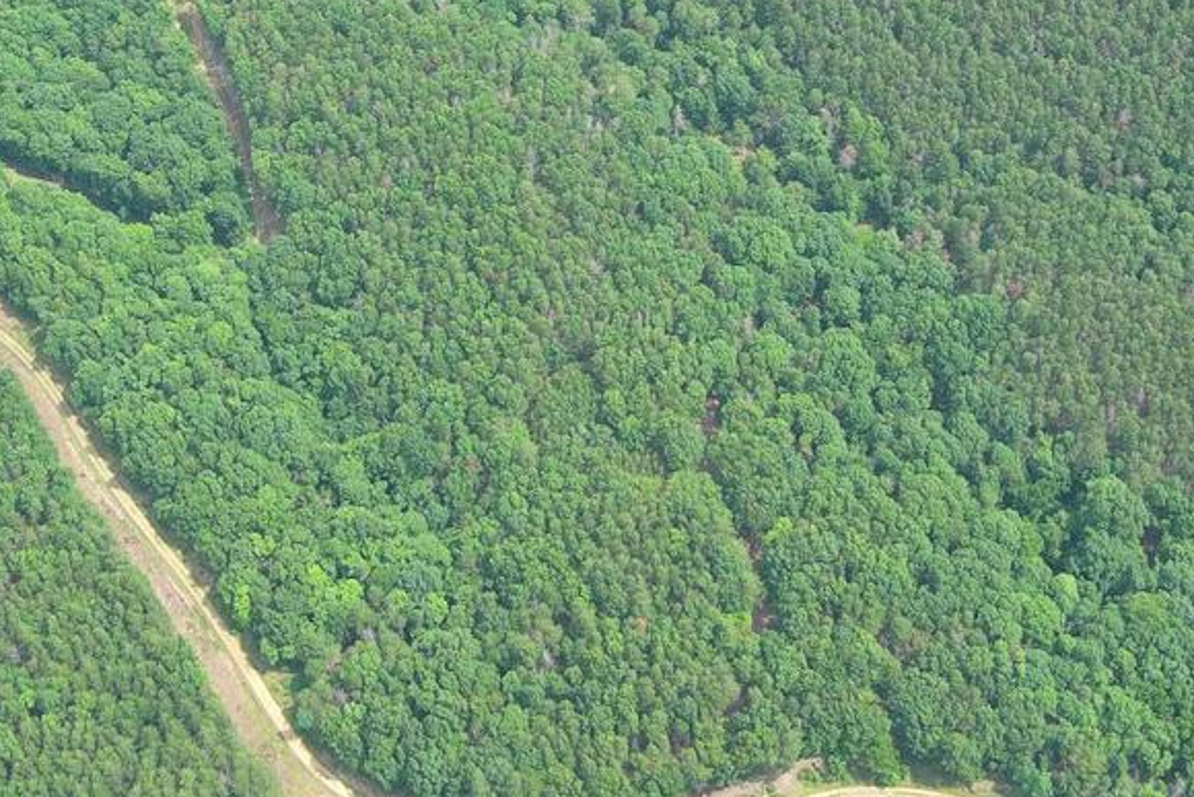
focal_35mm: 72
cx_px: 877
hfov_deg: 27.7
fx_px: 2388
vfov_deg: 18.6
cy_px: 89
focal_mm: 10.57
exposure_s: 1/353
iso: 100
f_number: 2.8
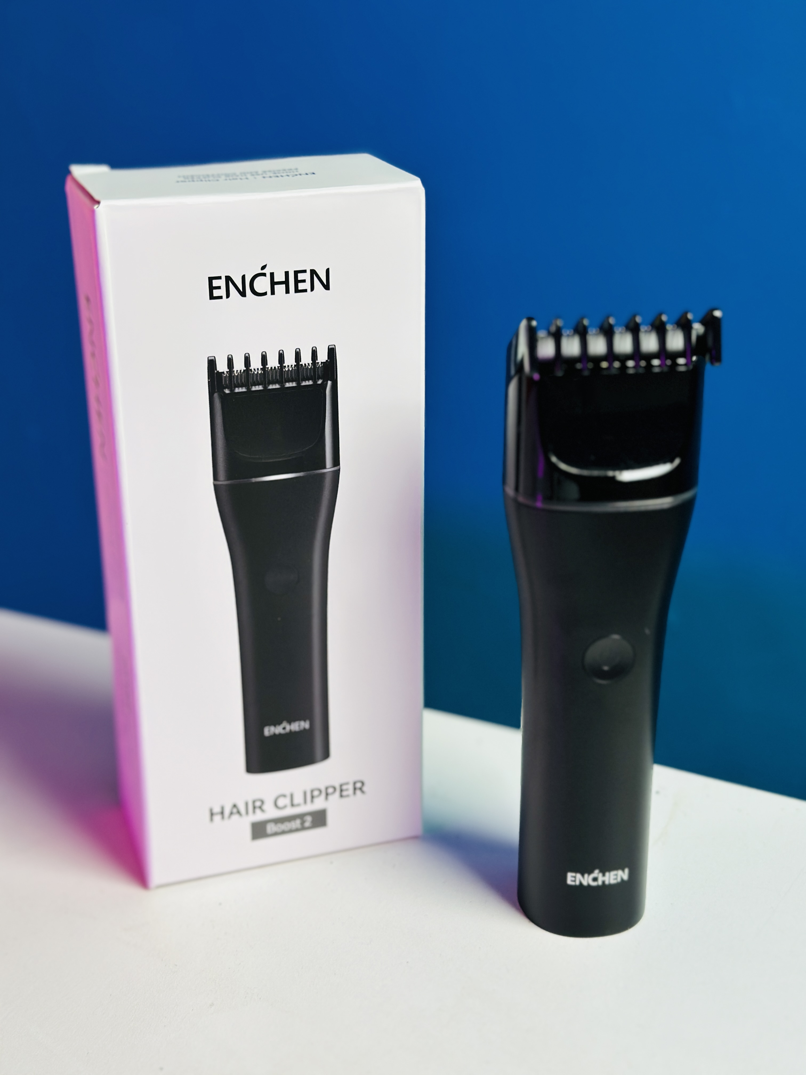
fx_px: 1490
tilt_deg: -21.7
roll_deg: -0.7
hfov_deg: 30.3
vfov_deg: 39.7
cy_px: 538
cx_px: 403
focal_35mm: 48
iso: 125
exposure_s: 1/50
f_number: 1.78
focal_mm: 6.86
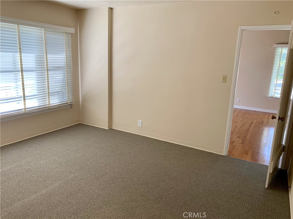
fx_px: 220
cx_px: 146
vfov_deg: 53.1
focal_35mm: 26
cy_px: 110
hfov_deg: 67.3
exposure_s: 1/120
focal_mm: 4.25
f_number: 1.8
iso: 80
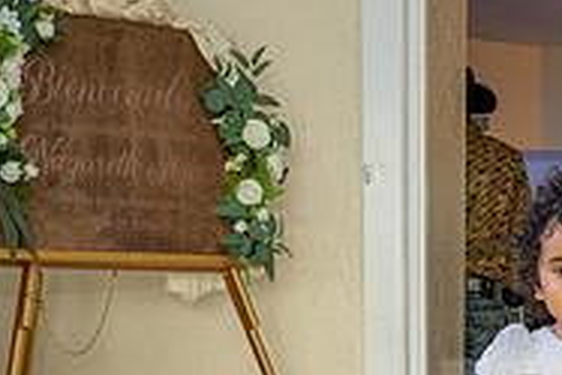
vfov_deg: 13.1
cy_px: 608
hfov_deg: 20.8
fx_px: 1515
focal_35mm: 97
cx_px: 436
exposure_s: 1/160
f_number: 5.6
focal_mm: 24
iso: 800
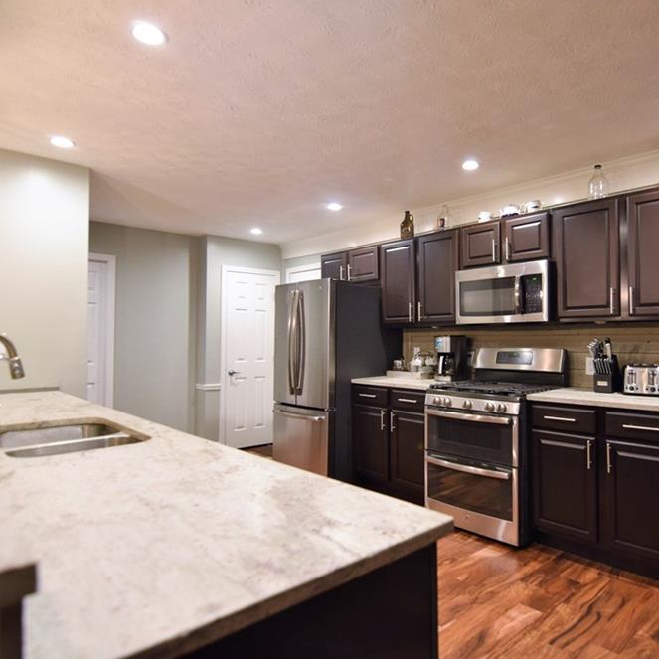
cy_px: 325
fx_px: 466
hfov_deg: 69.3
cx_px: 413
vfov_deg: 70.5
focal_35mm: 22
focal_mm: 11
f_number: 2.8
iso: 800
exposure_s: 1/60
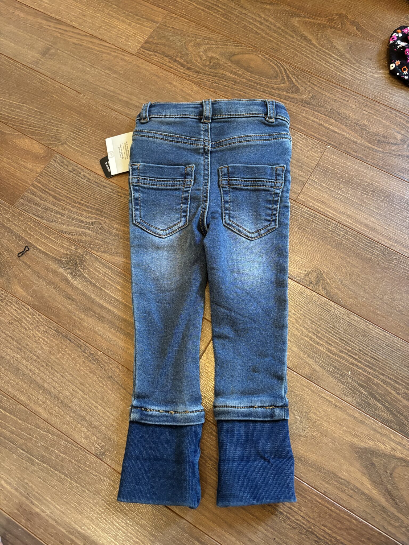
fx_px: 410
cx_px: 204
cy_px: 272
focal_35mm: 26
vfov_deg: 67.3
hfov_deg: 53.1
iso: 500
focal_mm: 5.96
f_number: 1.6
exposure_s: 1/40
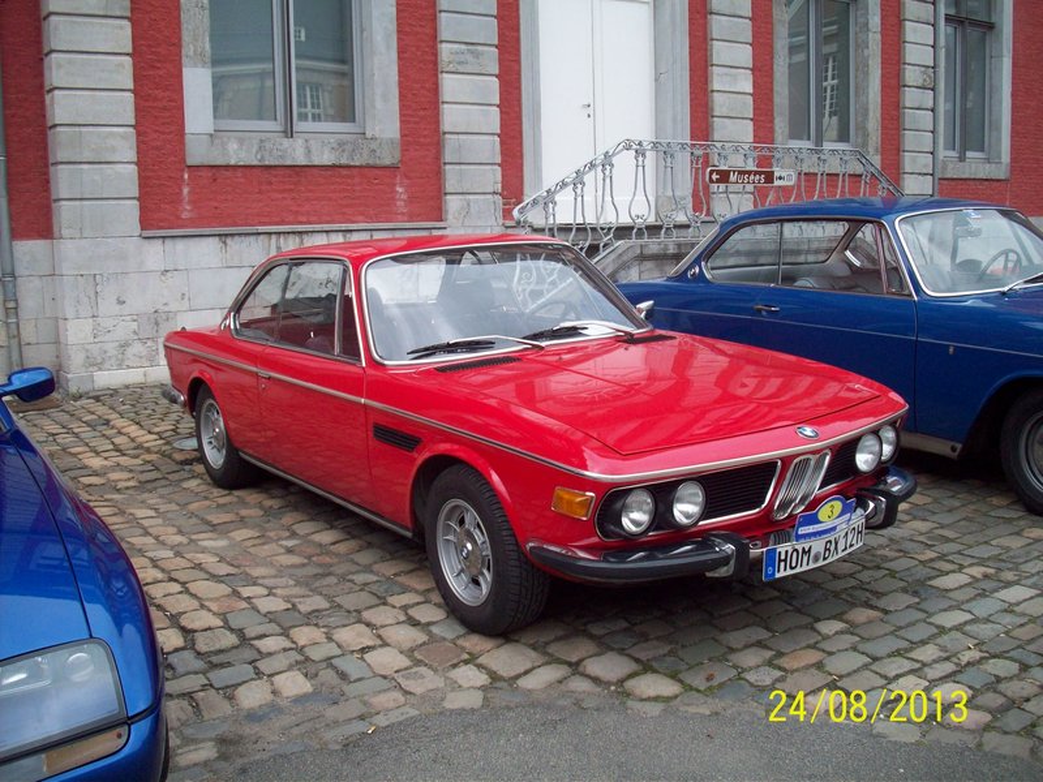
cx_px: 522
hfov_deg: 50.1
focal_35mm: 37
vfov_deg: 38.7
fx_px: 1115
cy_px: 391
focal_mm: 6.2
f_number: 2.8
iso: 80
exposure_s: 1/292
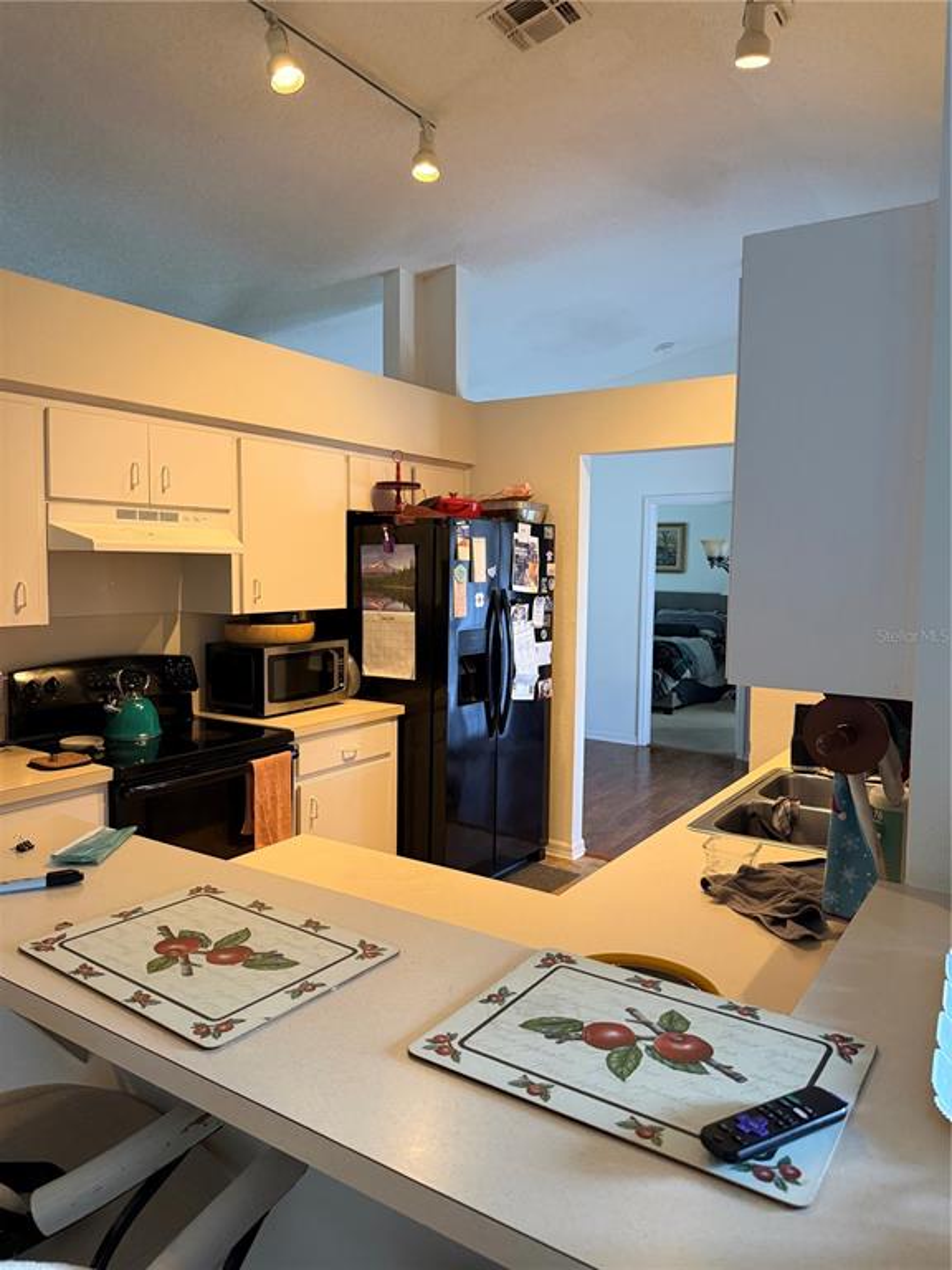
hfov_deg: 56.8
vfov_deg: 71.6
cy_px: 635
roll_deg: -1.6
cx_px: 476
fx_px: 880
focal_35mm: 24
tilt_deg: -4.7
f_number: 1.78
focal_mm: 6.76
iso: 500
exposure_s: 1/60
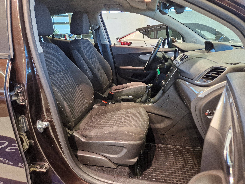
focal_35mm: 23
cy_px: 92
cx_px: 122
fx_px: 163
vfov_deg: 58.9
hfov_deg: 73.9
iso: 320
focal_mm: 5.4
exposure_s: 1/100
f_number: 1.8
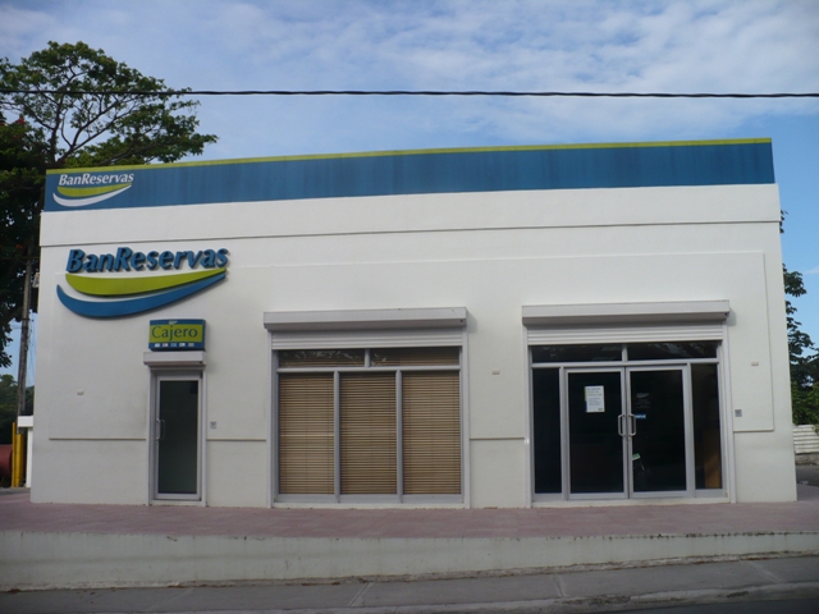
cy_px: 307
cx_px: 410
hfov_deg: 50.1
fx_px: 875
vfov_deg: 38.7
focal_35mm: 37
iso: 100
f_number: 8
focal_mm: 6.1
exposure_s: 1/200
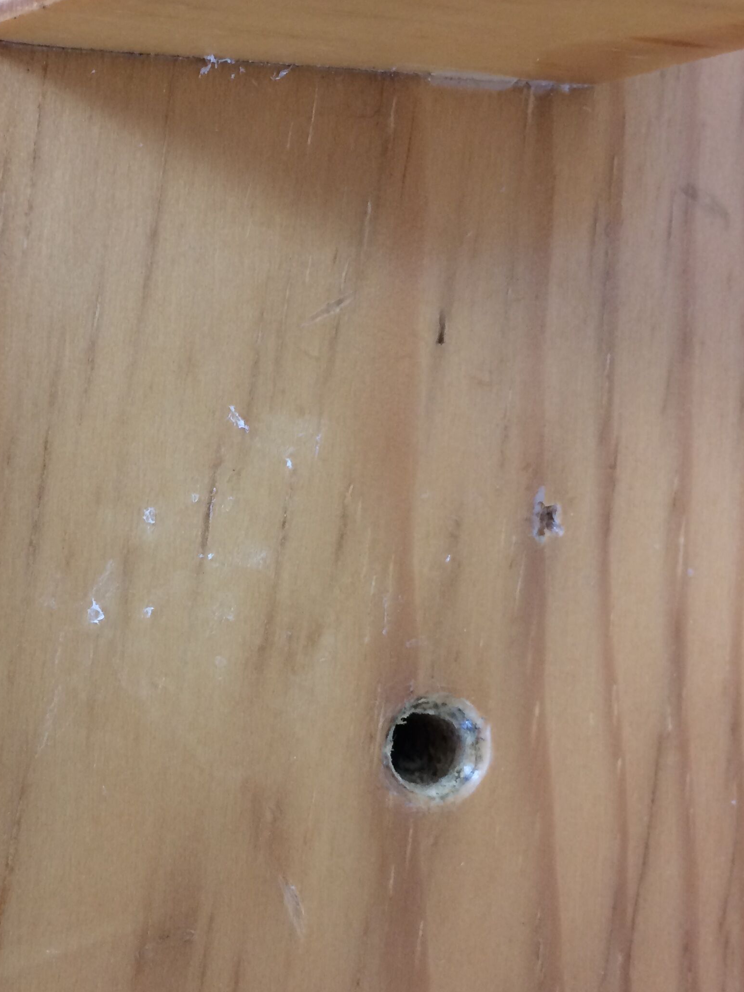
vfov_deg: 41.1
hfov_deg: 30.9
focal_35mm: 46
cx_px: 169
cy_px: 569
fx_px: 1319
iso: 100
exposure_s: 1/33
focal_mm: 4.15
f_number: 2.2
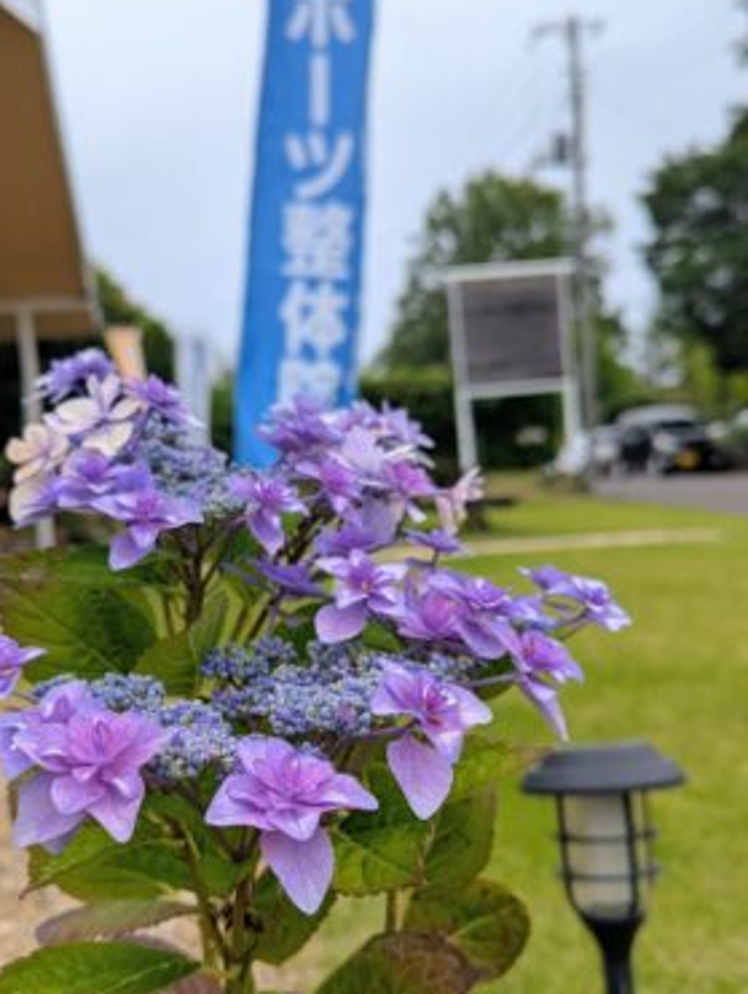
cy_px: 595
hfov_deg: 33.6
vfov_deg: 43.6
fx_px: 1237
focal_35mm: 43
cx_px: 303
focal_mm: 6.81
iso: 49
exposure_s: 1/1121
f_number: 1.85
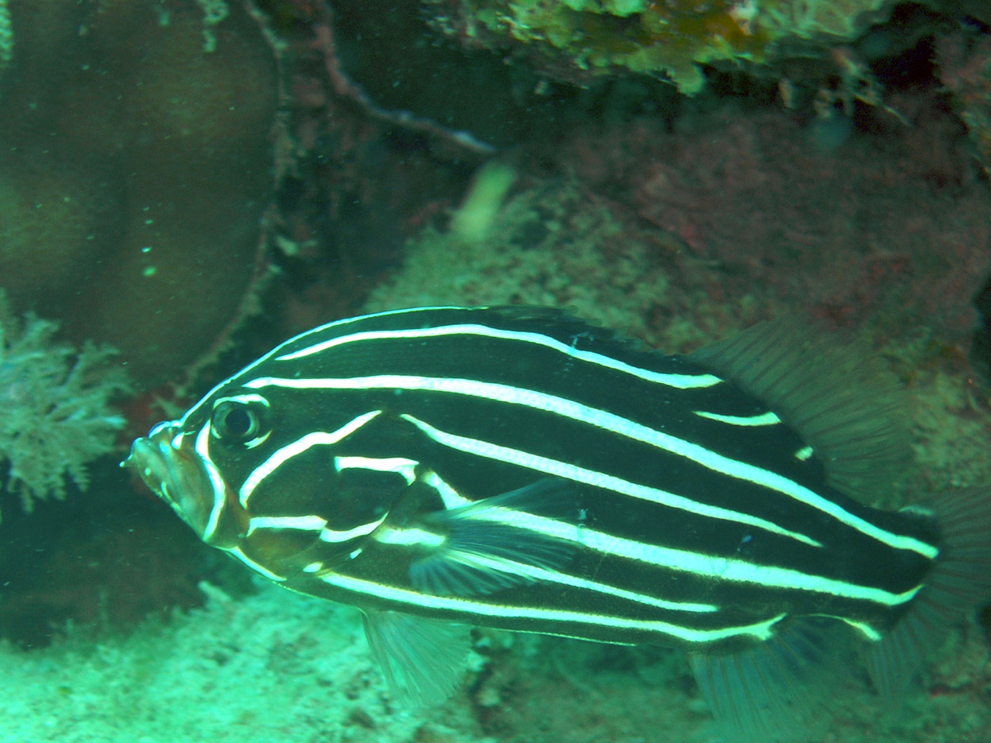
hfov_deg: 13.6
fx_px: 4151
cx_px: 527
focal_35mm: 145
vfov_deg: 10.2
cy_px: 463
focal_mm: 23.4
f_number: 4.9
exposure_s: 1/50
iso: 64
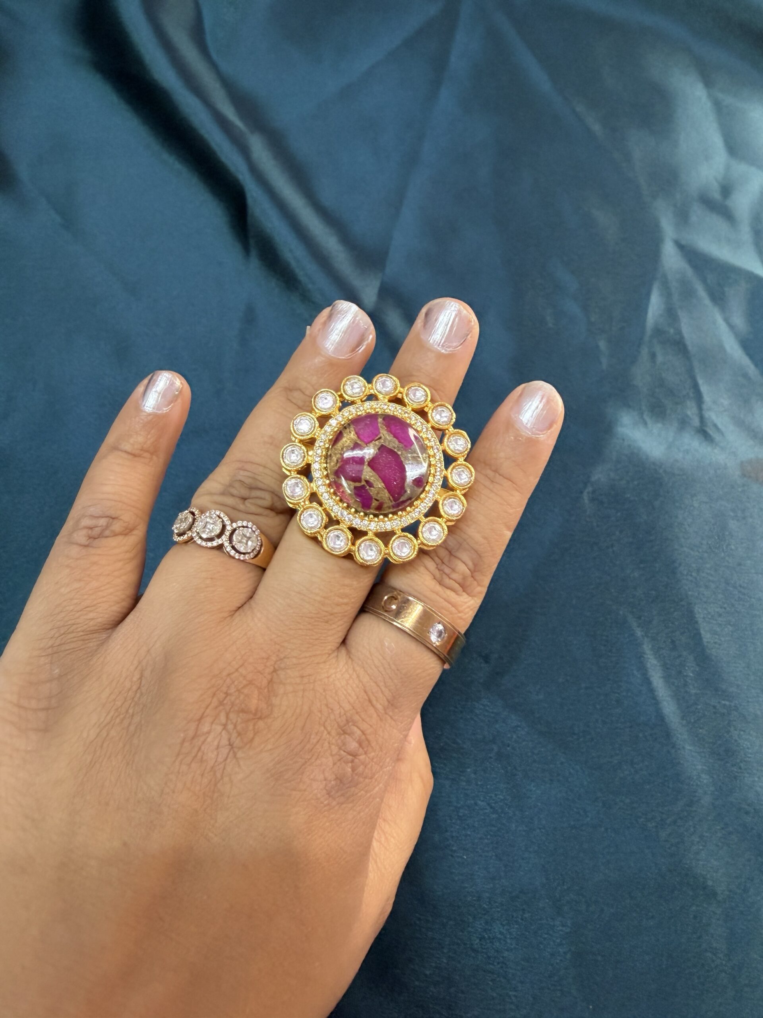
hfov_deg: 56.8
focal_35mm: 24
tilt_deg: -71.8
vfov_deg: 71.6
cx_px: 382
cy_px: 509
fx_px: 705
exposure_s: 1/50
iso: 250
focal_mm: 2.22
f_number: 2.2
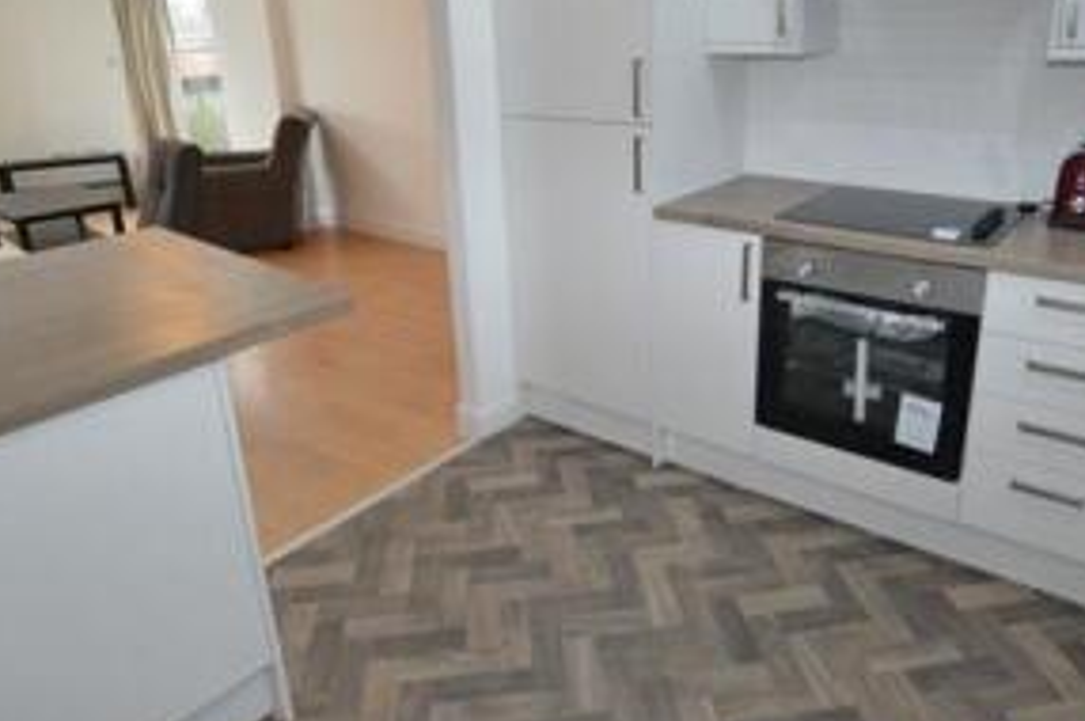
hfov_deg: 71.5
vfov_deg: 50.7
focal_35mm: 25
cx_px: 584
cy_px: 275
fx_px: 753
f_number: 4
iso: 400
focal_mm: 10
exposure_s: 1/60
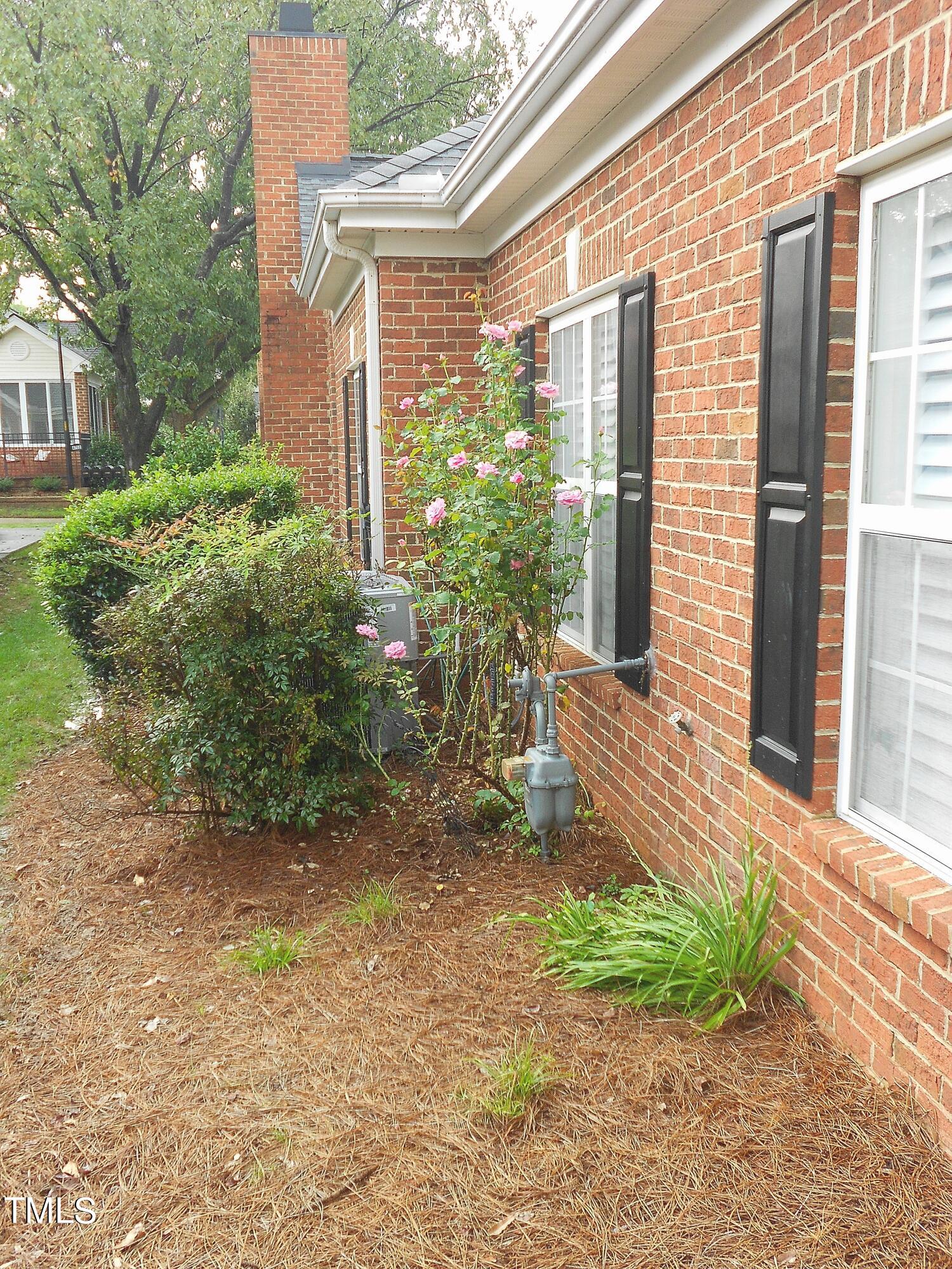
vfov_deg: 56.8
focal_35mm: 32
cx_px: 476
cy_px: 634
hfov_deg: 44.2
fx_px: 1173
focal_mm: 5.8
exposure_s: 1/100
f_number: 3.6
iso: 80
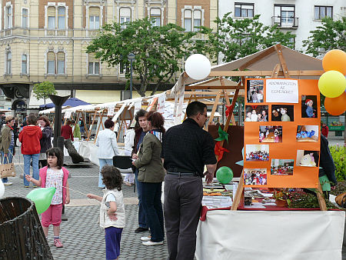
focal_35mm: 50
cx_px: 173
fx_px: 500
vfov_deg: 29.1
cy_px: 130
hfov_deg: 38.2
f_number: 5
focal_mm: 9
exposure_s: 1/250
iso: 100
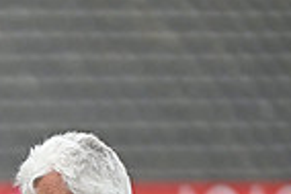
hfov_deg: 2.5
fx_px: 6619
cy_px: 393
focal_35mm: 818
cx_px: -182
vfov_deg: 1.7
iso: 1250
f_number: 2.8
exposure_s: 1/1600
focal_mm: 200
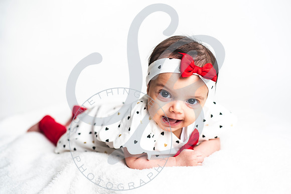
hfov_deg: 39.6
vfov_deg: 27.0
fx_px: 404
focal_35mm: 50
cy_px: 97
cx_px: 146
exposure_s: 1/200
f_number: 2.8
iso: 64
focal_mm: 50
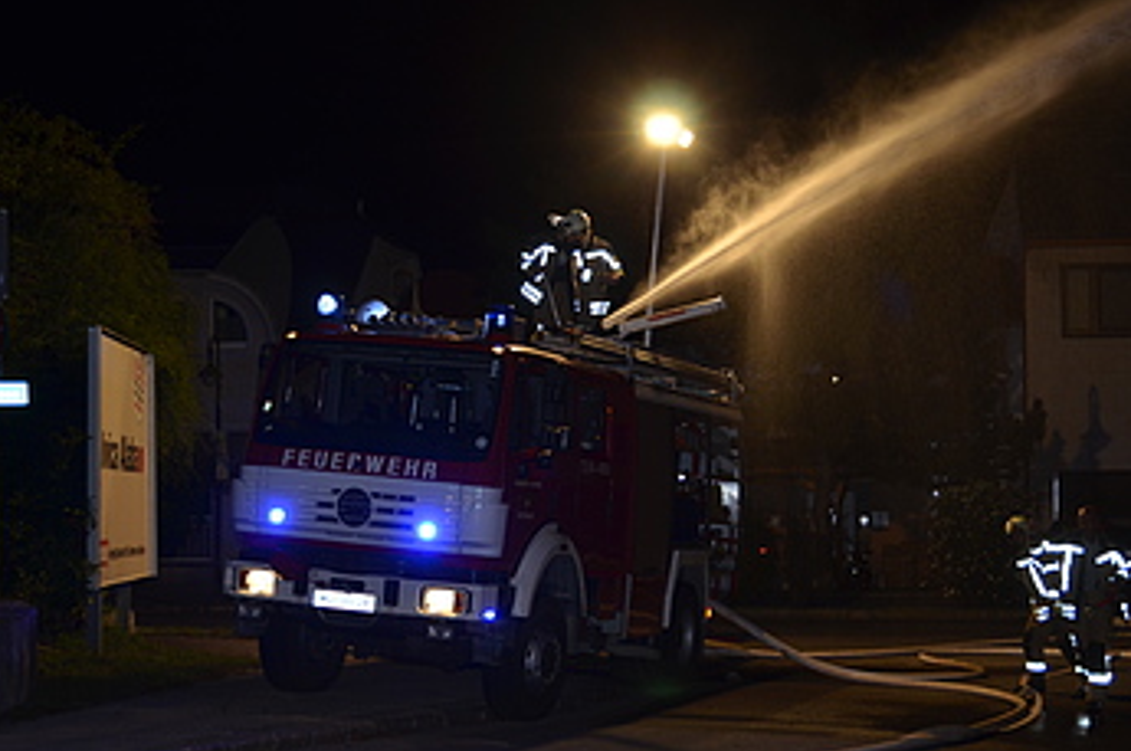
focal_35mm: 66
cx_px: 657
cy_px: 405
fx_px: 2071
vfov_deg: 20.5
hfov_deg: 30.5
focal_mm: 32
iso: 450
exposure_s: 1/60
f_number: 4
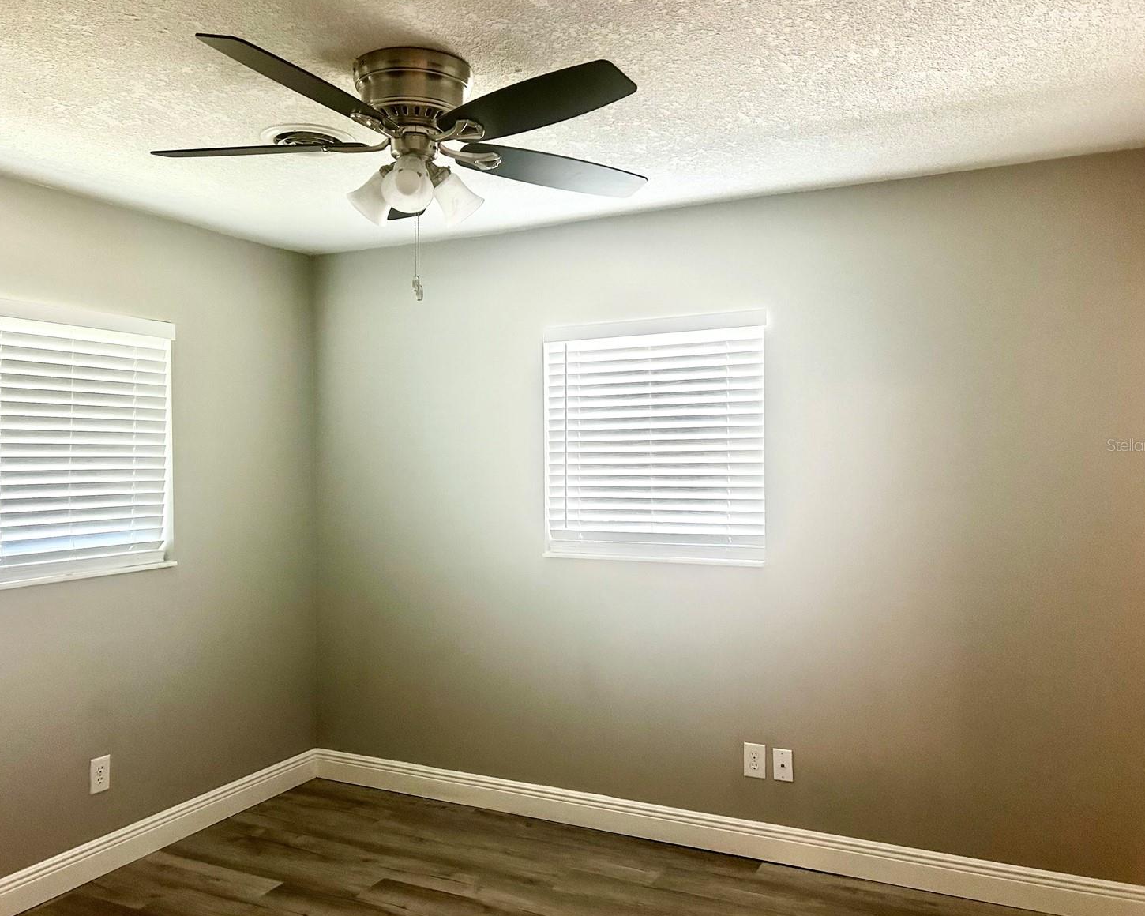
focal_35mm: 28
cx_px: 550
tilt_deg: +0.0
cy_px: 445
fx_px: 949
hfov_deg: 62.2
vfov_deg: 51.5
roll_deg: +0.9
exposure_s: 1/60
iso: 125
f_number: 1.5
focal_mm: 5.7
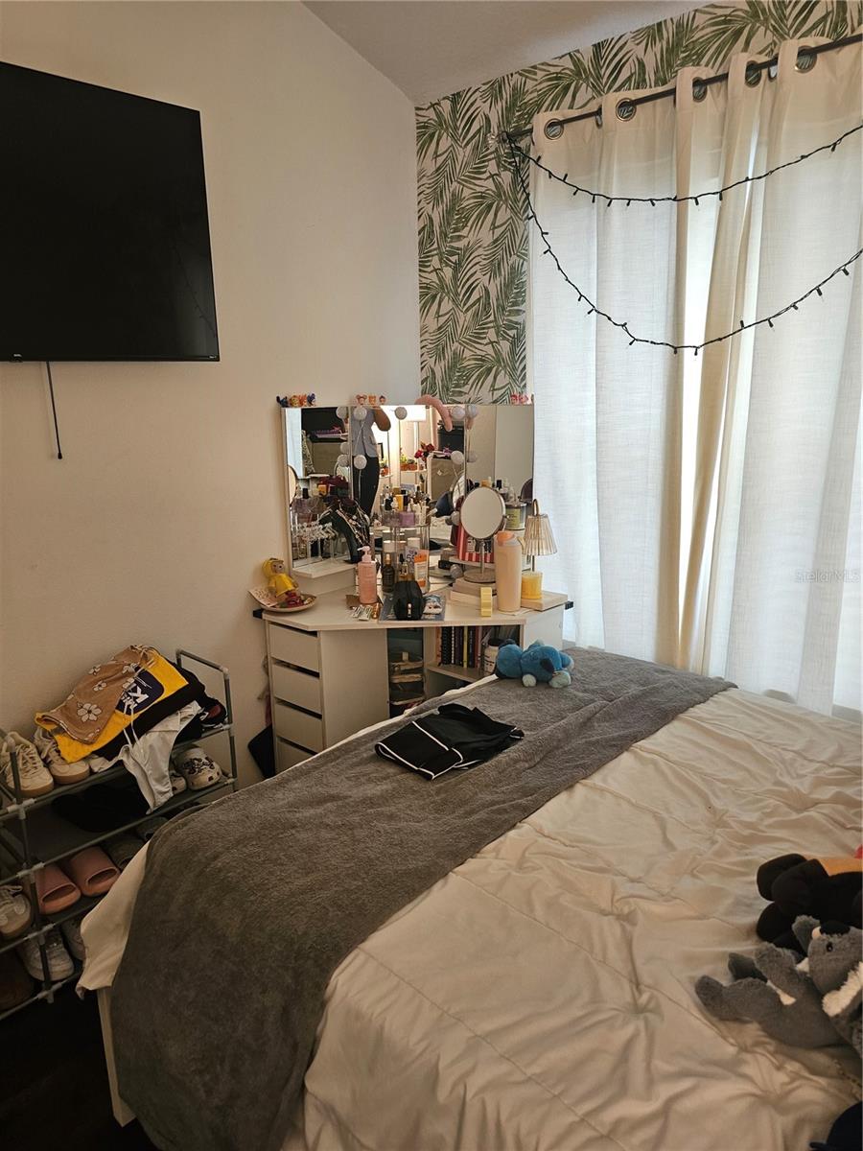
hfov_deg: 58.9
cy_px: 576
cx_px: 432
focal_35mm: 23
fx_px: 765
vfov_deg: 73.9
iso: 125
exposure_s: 1/51
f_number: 1.7
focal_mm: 6.3
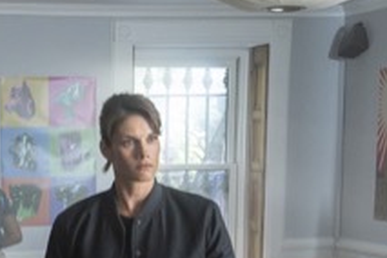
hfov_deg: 23.0
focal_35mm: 87
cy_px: 257
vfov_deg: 15.4
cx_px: 69
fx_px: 935
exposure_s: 1/60
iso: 4000
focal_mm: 37
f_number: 5
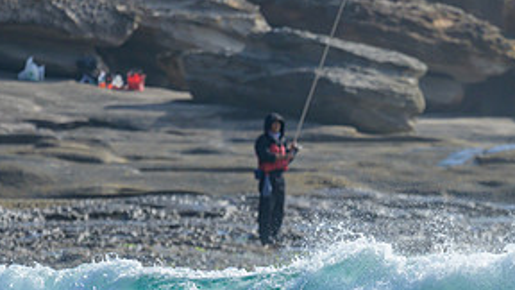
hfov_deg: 1.3
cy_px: 341
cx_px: 408
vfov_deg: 0.7
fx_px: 23037
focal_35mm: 1687
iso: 250
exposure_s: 1/2000
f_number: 6.3
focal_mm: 800
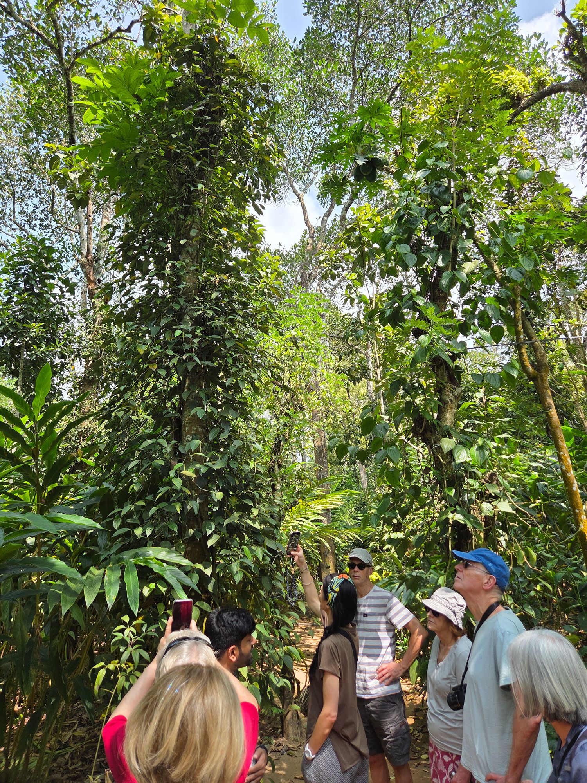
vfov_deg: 73.9
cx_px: 294
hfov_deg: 58.9
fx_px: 520
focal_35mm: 23
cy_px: 392
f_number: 1.8
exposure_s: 1/1199
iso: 80
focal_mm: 5.4
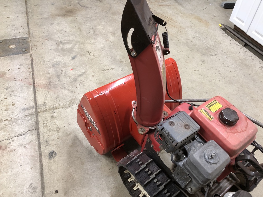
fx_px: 220
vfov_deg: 48.2
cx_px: 135
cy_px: 101
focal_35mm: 29
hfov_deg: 61.6
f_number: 1.8
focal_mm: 4
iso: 40
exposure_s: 1/24
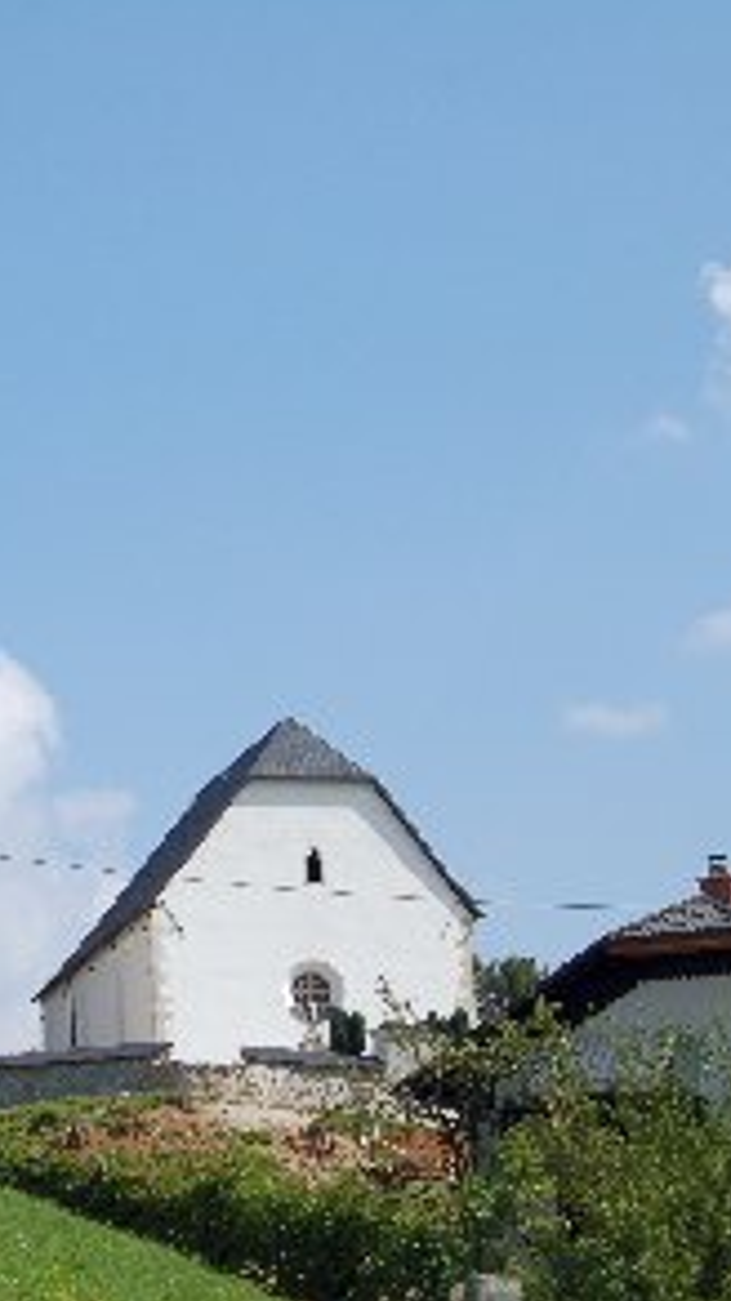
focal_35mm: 96
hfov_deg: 12.4
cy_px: 644
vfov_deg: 22.2
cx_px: -56
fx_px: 3312
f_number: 10
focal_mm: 40
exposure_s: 1/400
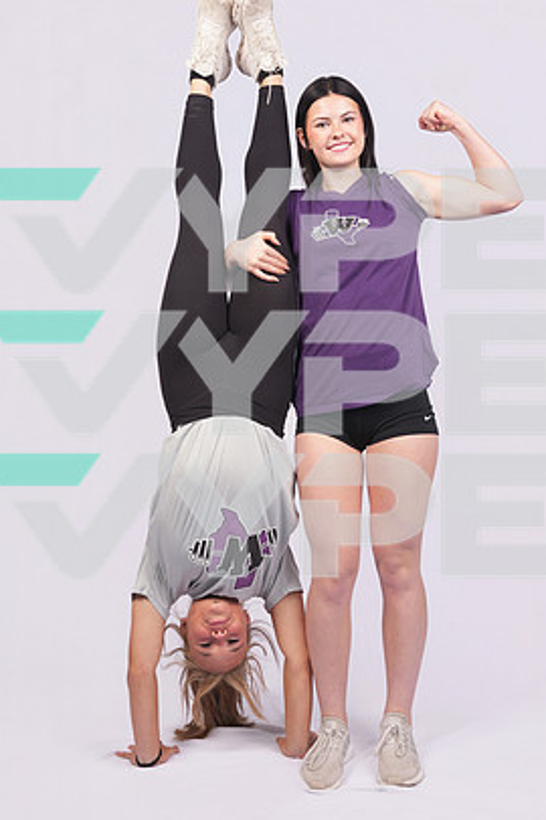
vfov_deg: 48.4
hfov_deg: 33.4
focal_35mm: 40
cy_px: 375
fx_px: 910
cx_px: 281
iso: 160
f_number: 7.1
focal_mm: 36
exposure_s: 1/200
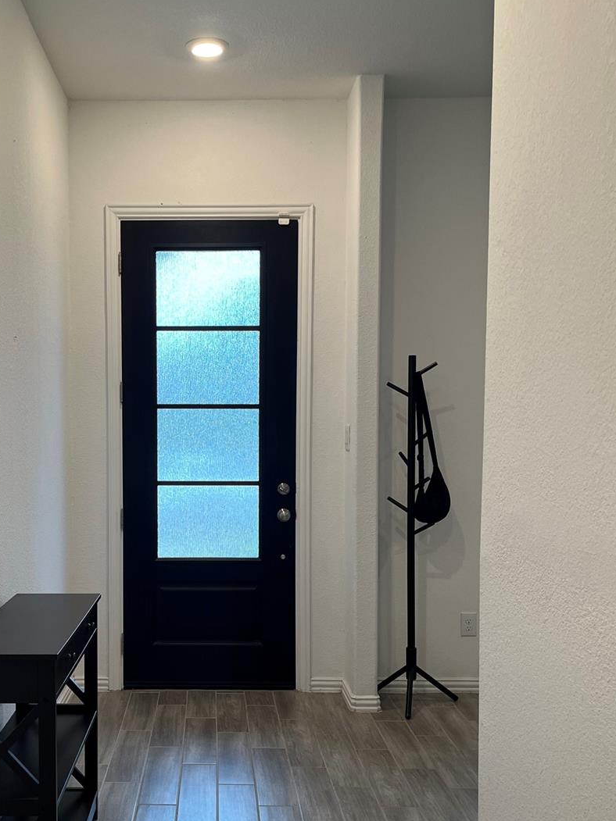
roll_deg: -0.2
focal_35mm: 38
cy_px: 466
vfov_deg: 48.8
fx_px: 902
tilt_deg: -4.2
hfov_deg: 37.2
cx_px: 188
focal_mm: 5.1
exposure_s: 1/60
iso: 64
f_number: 1.6
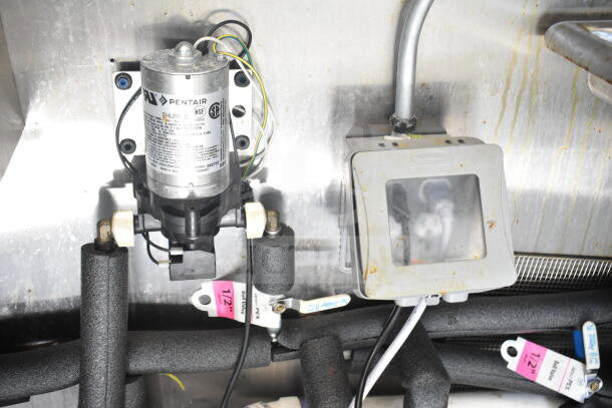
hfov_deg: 46.4
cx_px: 306
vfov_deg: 31.9
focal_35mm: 42
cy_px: 204
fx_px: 714
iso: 1600
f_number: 4.5
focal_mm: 28
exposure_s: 1/80
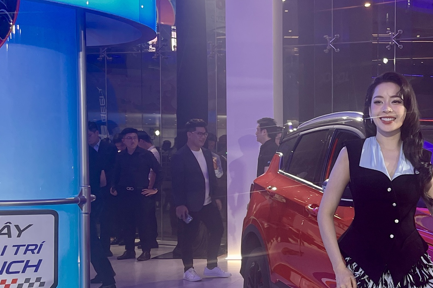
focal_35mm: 63
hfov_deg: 29.1
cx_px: 468
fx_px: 757
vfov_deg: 21.4
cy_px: 205
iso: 64
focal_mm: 5.1
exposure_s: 1/100
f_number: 1.6
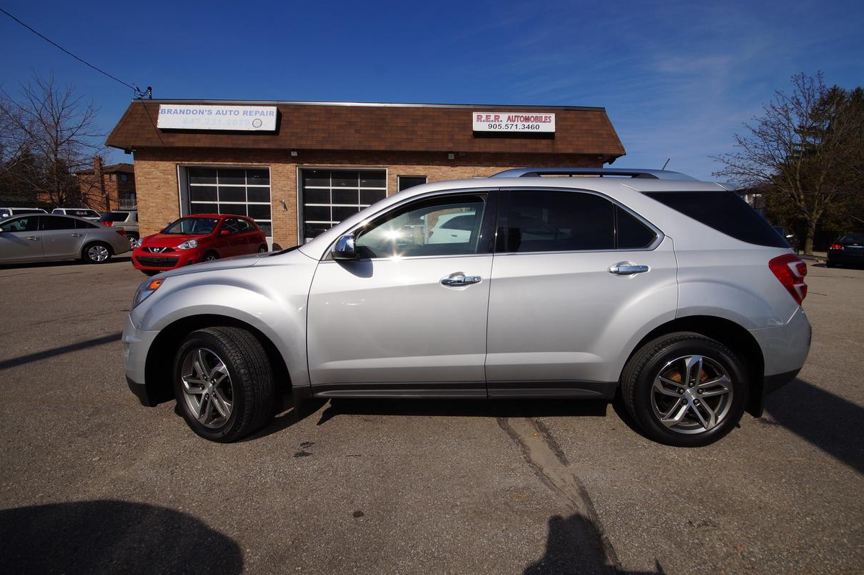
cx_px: 458
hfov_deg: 96.6
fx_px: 384
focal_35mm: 16
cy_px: 279
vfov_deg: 73.7
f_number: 10
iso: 100
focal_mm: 10
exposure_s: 1/320
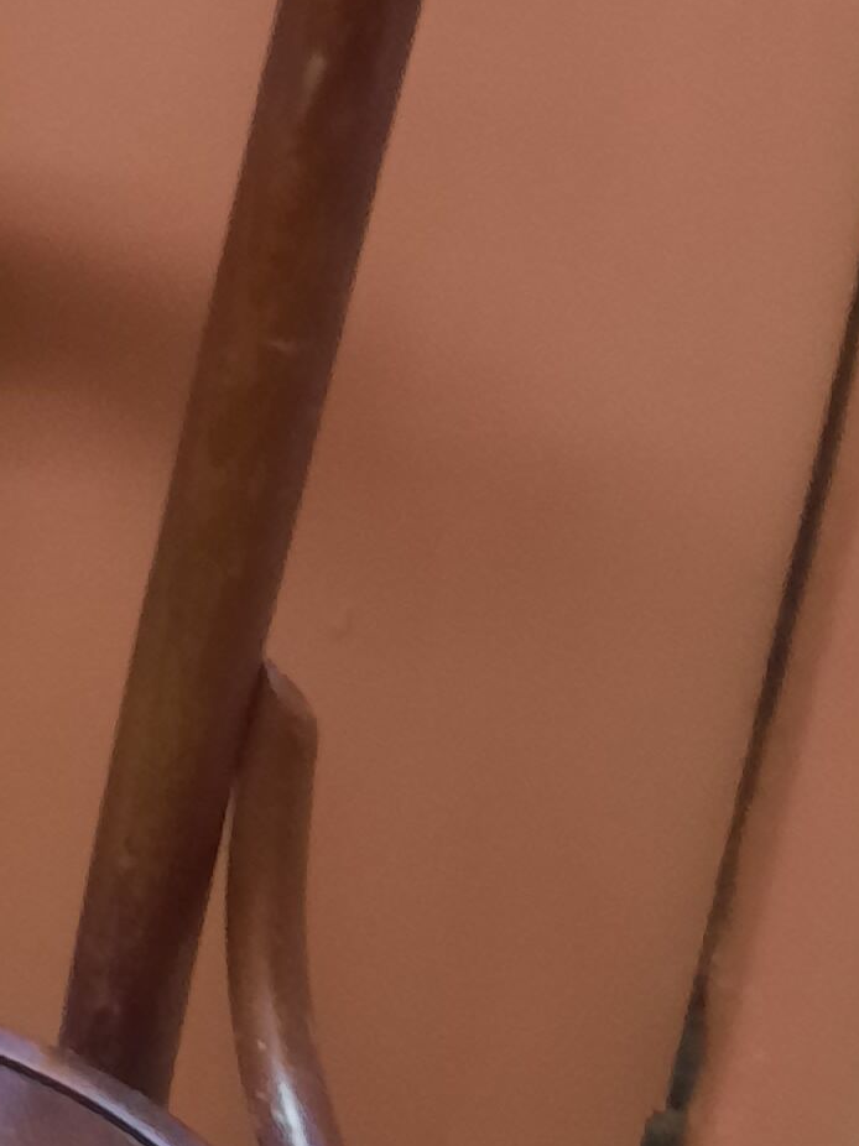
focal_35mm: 108
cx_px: -262
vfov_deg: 18.0
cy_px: 995
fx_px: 3575
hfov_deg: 13.2
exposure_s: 1/25
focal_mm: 4.6
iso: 400
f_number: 2
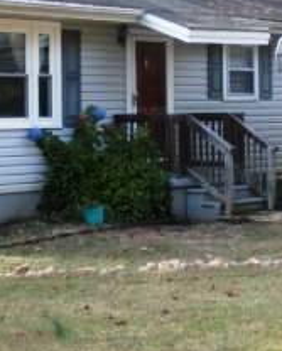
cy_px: 88
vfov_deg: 18.7
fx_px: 1062
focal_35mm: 102
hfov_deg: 15.0
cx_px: 52
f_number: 3.4
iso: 100
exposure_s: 1/125
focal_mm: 6
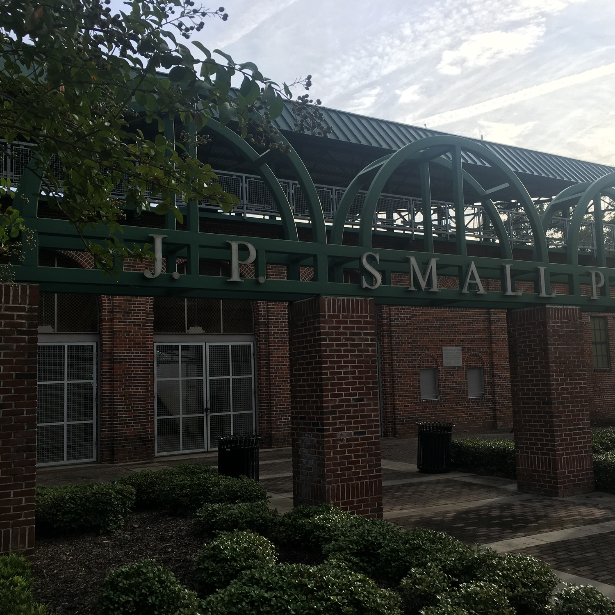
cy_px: 312
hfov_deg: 47.1
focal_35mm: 35
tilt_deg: +4.4
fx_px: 704
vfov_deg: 47.2
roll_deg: +1.0
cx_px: 346
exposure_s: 1/974
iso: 25
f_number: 2.2
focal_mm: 4.15
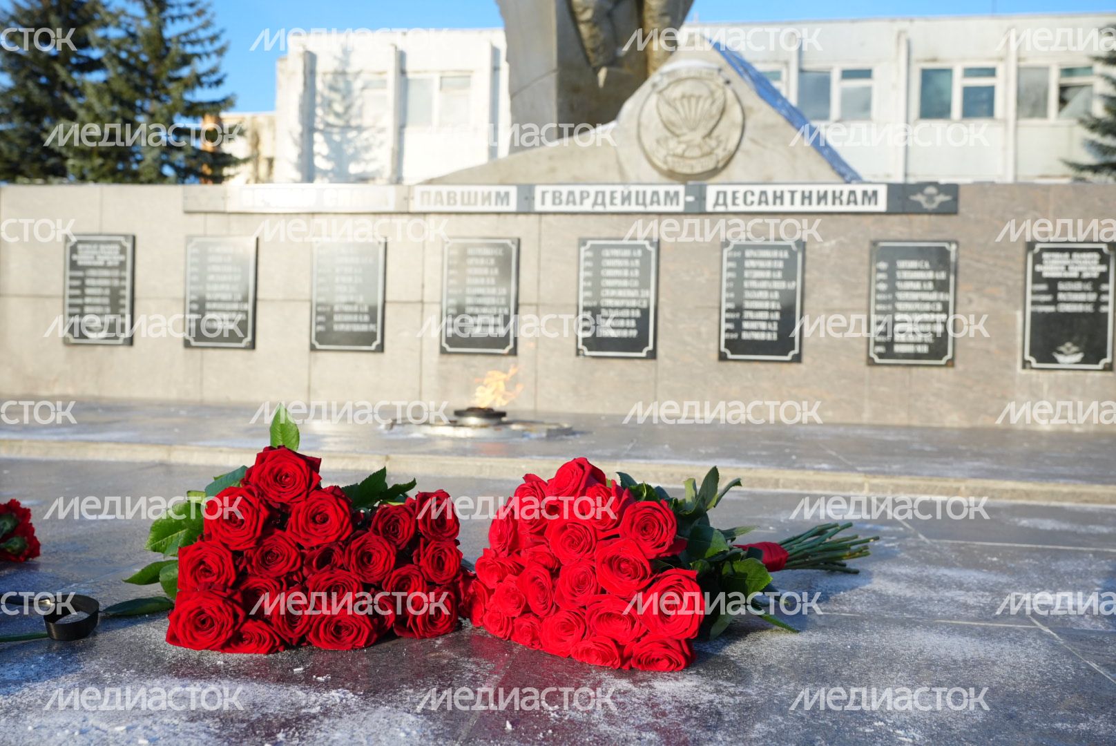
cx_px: 558
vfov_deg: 41.2
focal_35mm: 32
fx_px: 993
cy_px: 373
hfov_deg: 58.7
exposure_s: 1/3200
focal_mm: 32
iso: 1600
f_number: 5.6
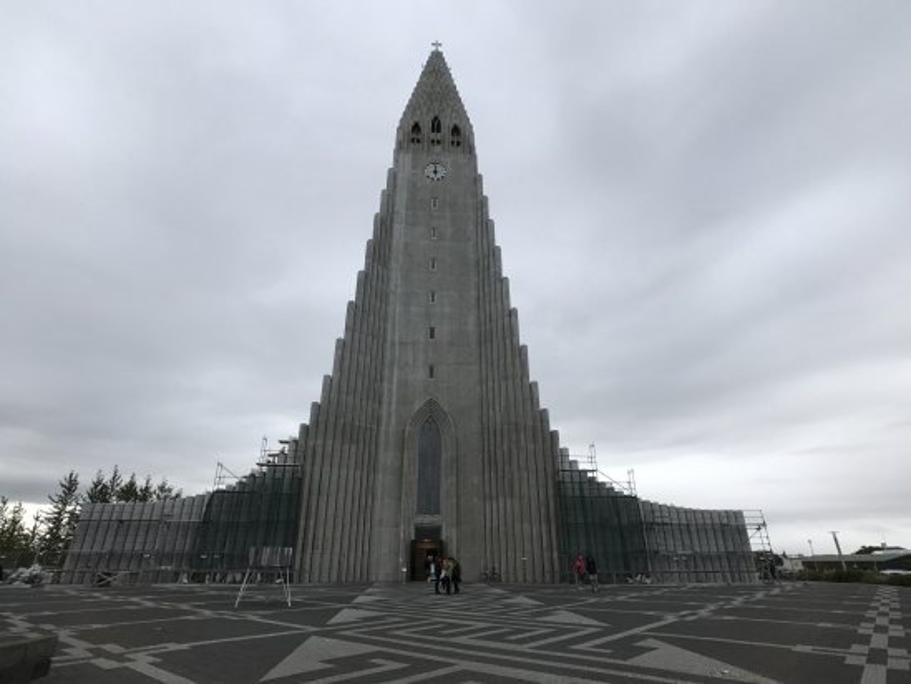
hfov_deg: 63.4
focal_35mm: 28
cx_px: 456
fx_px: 737
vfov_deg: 49.8
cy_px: 342
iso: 20
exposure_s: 1/454
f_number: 1.8
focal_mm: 3.99
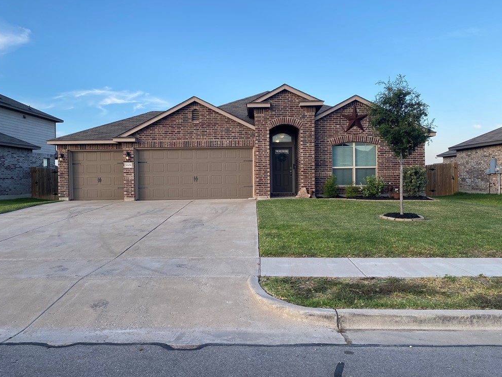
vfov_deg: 51.4
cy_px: 183
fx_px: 392
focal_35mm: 27
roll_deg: +0.5
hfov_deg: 65.3
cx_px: 247
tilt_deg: -0.7
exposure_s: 1/651
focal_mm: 4.25
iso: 32
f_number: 1.8
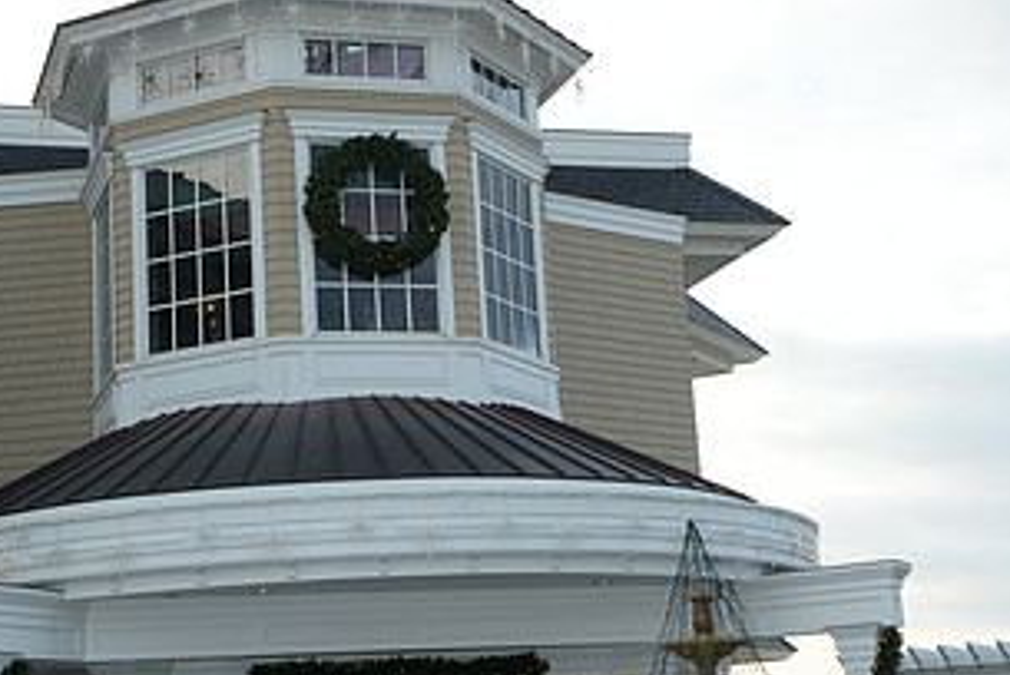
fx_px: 2134
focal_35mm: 76
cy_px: 291
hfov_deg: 26.6
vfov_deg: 18.0
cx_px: 459
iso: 1000
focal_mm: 40
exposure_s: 1/250
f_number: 9
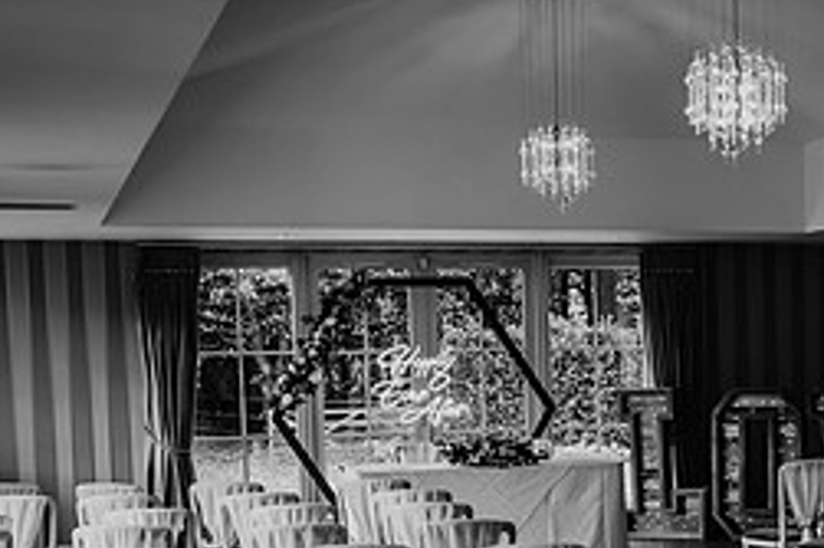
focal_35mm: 81
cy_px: 509
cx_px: 755
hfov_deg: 24.3
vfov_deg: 16.6
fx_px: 1853
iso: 110
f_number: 1.8
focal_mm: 35
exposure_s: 1/160
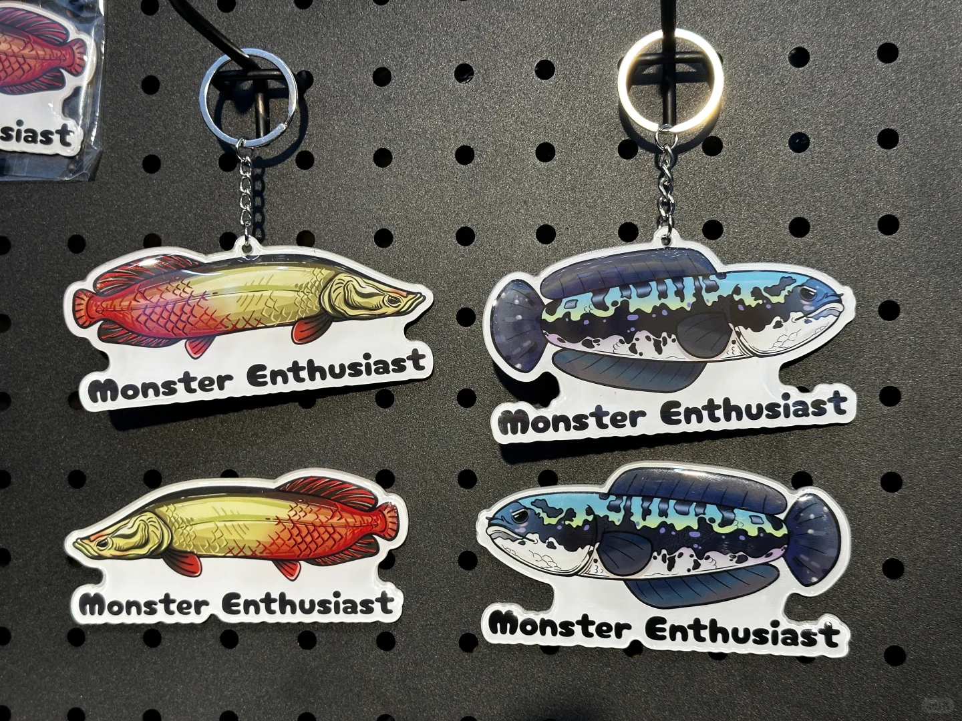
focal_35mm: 48
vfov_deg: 30.3
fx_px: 1334
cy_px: 360
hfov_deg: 39.7
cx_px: 481
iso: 40
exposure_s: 1/103
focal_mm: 6.86
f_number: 1.78
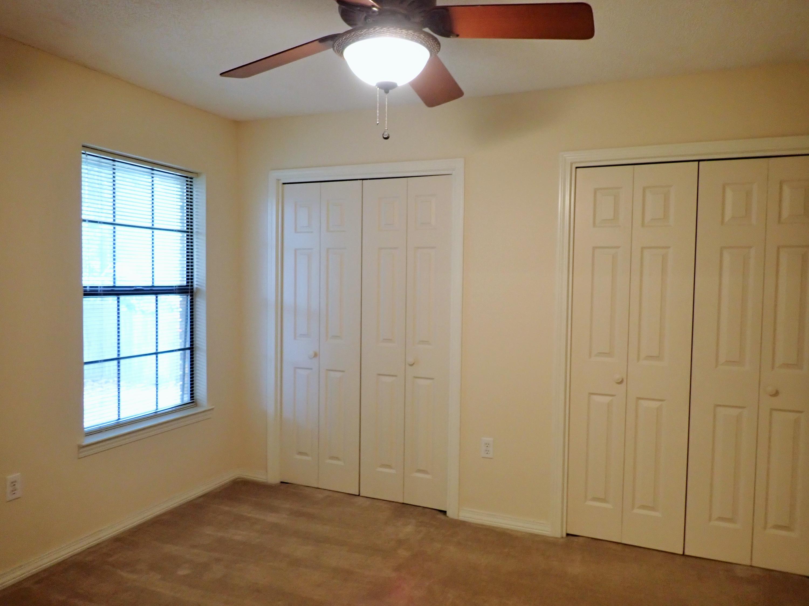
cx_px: 404
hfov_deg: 69.4
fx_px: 584
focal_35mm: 25
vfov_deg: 54.9
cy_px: 303
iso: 200
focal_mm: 4.5
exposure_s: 1/30
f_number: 2
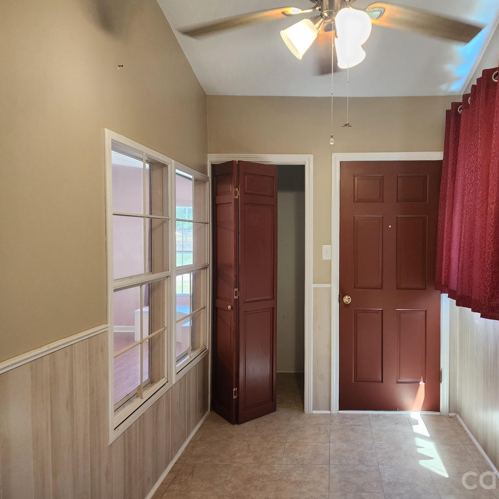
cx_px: 320
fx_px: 457
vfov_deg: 57.3
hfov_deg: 56.4
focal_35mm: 28
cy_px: 248
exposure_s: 1/120
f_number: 1.8
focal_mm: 6.4
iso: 250
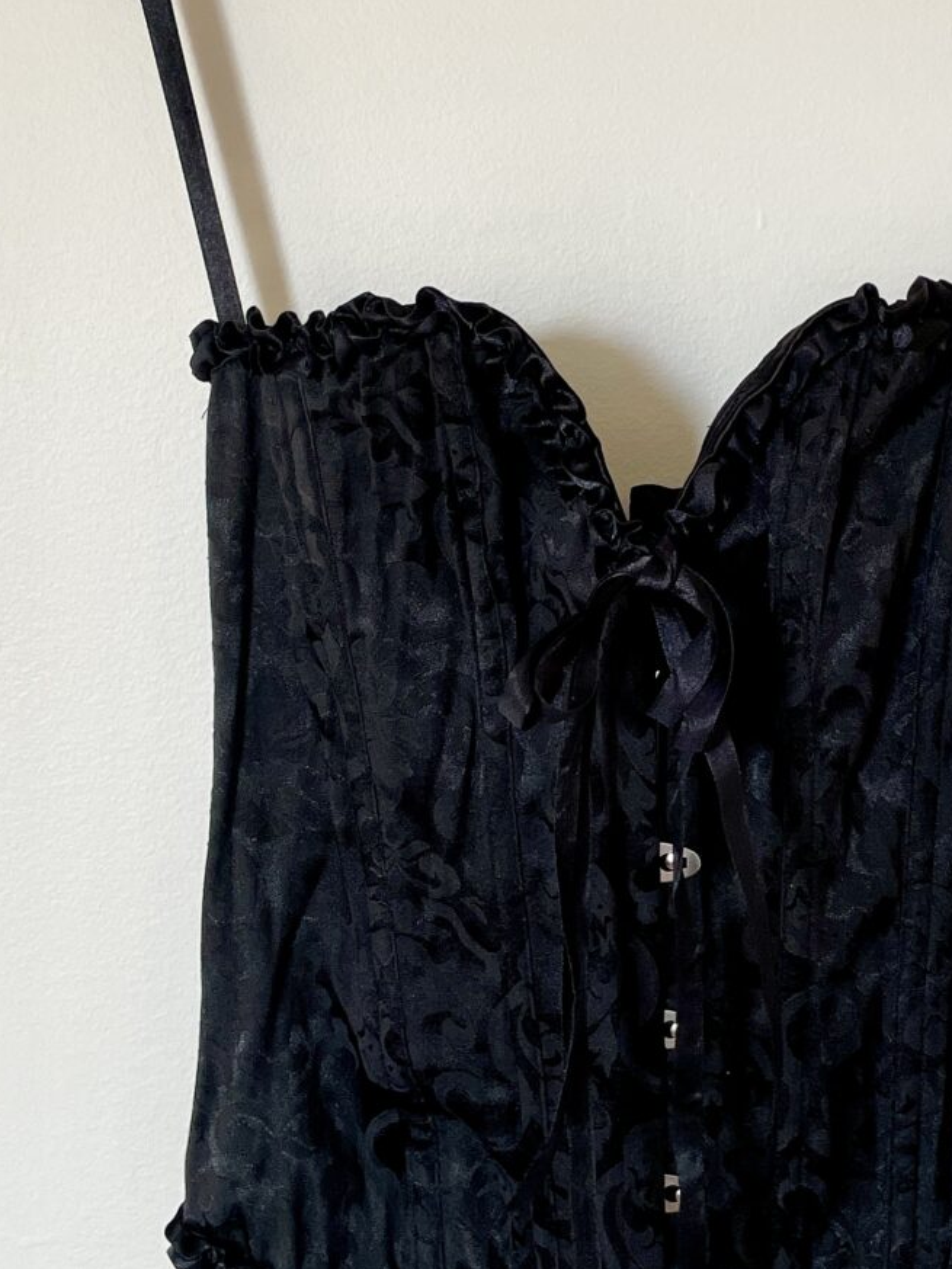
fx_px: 2236
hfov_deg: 23.9
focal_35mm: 61
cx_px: 632
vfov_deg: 31.6
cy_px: 509
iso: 100
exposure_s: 1/121
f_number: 1.6
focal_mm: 4.2
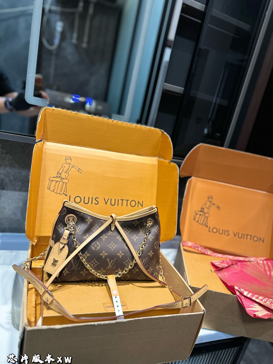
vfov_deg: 71.6
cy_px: 182
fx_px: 252
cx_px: 136
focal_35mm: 24
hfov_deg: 56.8
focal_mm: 6.86
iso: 160
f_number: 1.78
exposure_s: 1/50
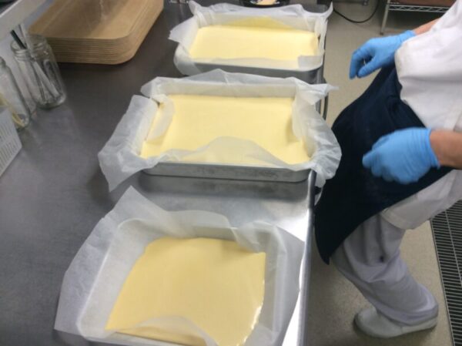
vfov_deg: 44.1
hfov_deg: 56.9
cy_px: 173
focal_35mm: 32
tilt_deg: -44.9
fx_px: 427
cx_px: 231
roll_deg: +2.3
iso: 32
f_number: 2.4
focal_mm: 3.3
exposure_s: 1/24
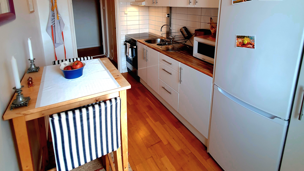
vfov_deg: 55.4
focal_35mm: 19
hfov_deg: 89.6
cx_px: 152
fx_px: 153
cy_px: 42
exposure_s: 1/50
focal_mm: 1.8
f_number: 2.2
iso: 100
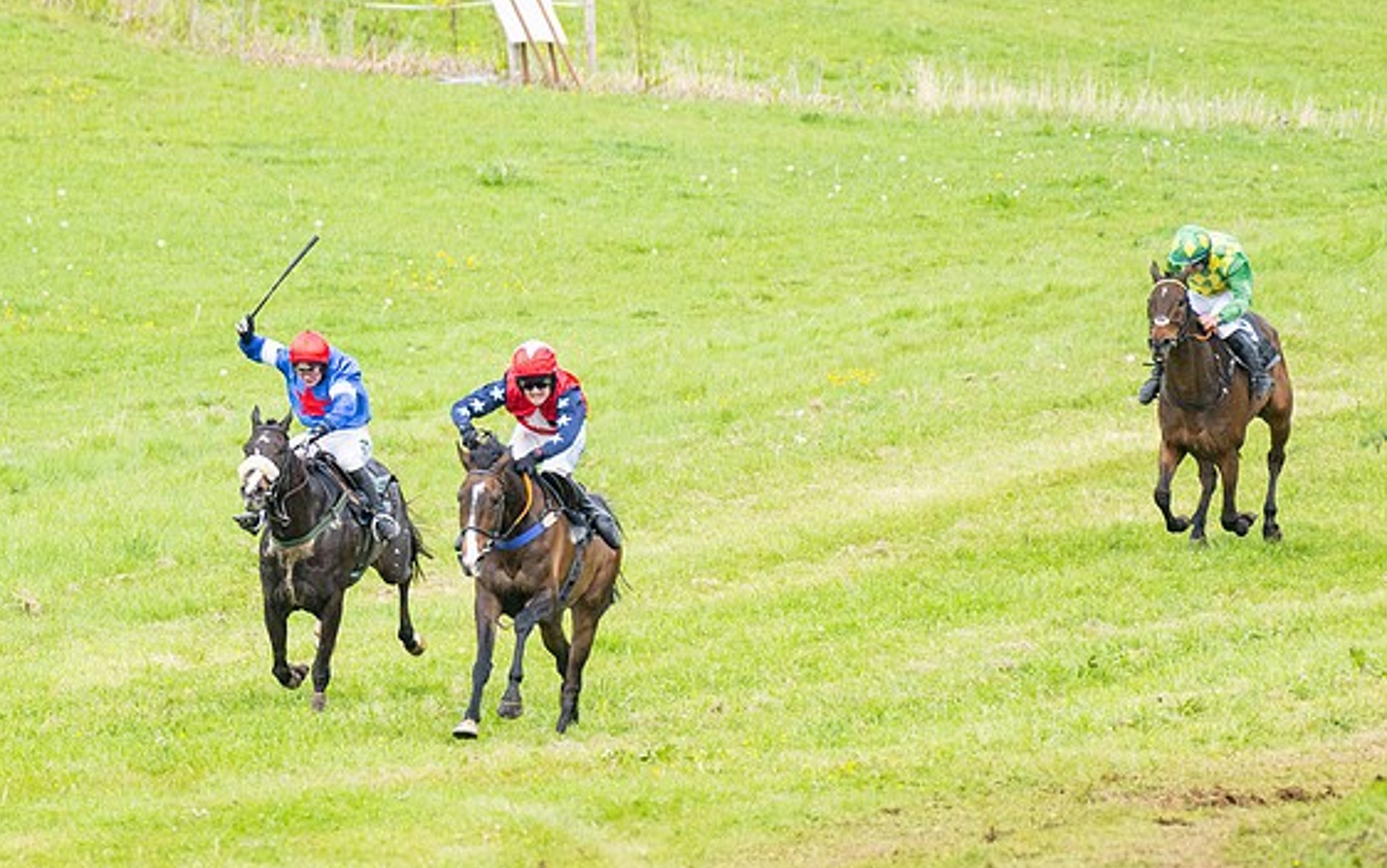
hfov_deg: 3.2
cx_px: 481
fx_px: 25107
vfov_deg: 2.0
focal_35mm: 664
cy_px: 479
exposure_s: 1/2000
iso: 400
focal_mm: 280
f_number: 4
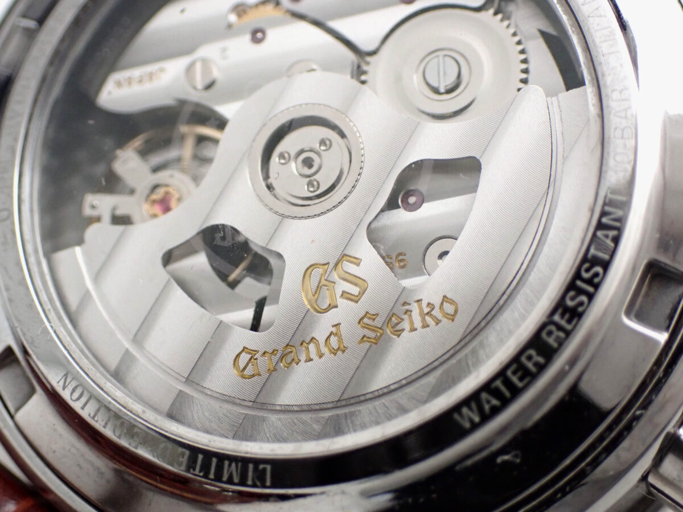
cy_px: 256
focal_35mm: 67
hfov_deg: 29.0
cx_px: 342
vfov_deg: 21.9
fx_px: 1322
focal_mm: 11.88
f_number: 3.8
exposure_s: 1/80
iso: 800
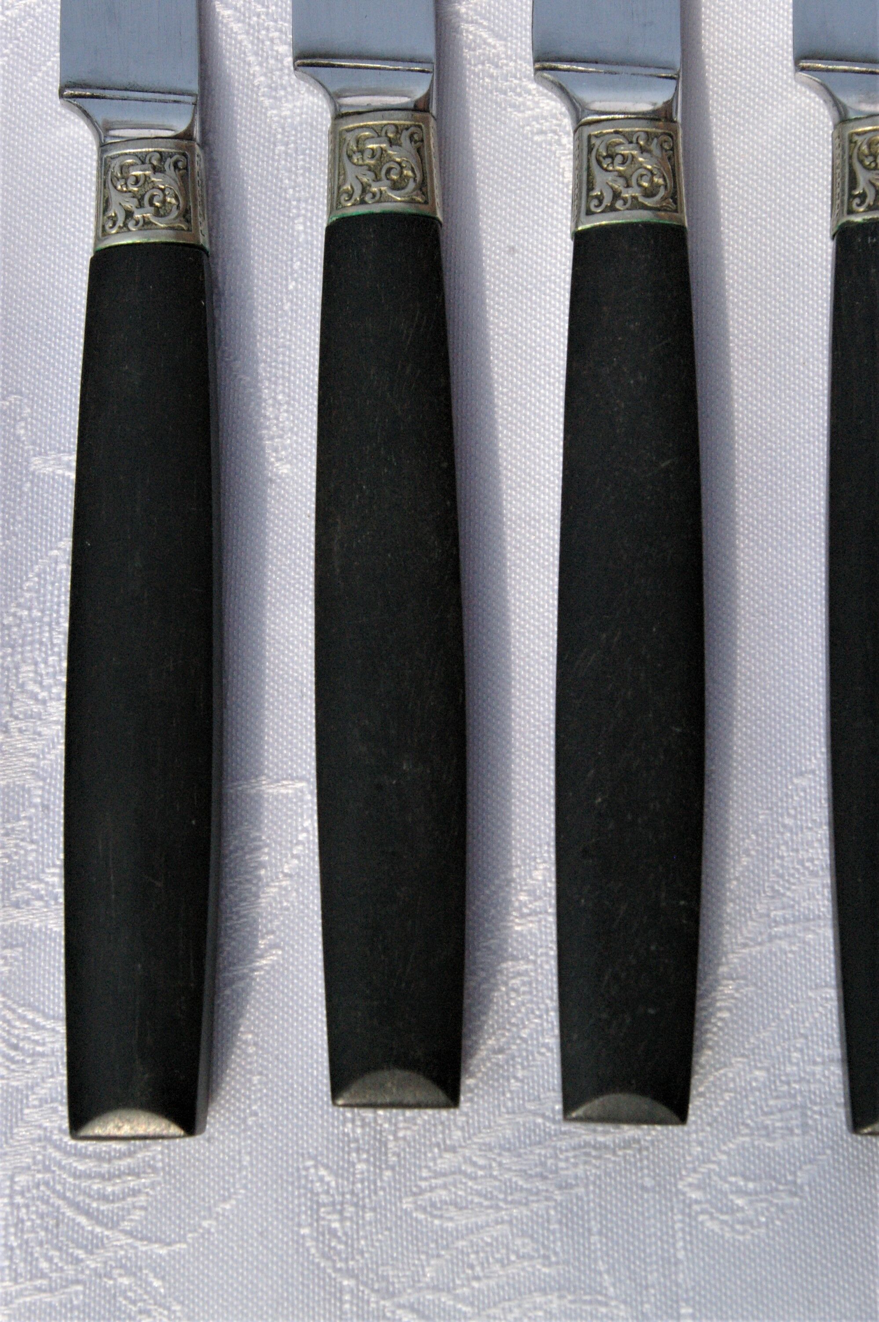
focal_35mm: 39
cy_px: 661
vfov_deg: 49.6
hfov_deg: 34.1
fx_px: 1431
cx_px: 440
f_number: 11
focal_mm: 26
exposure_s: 1/1000
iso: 1600
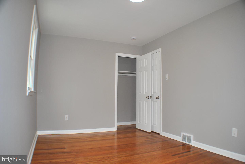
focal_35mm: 30
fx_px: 204
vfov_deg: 43.7
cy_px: 82
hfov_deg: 61.9
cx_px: 122
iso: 200
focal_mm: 20
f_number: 3.8
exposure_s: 1/60
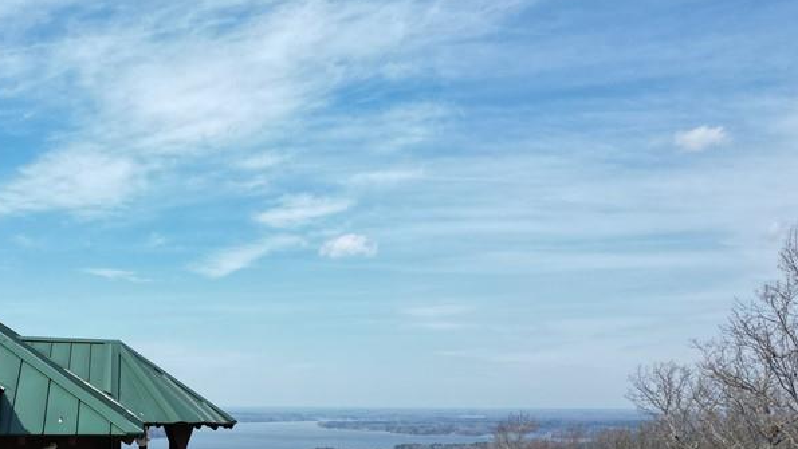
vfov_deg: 25.9
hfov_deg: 44.5
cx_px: 240
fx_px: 952
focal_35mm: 45
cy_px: 378
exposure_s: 1/3000
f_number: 1.7
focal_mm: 6.72
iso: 110
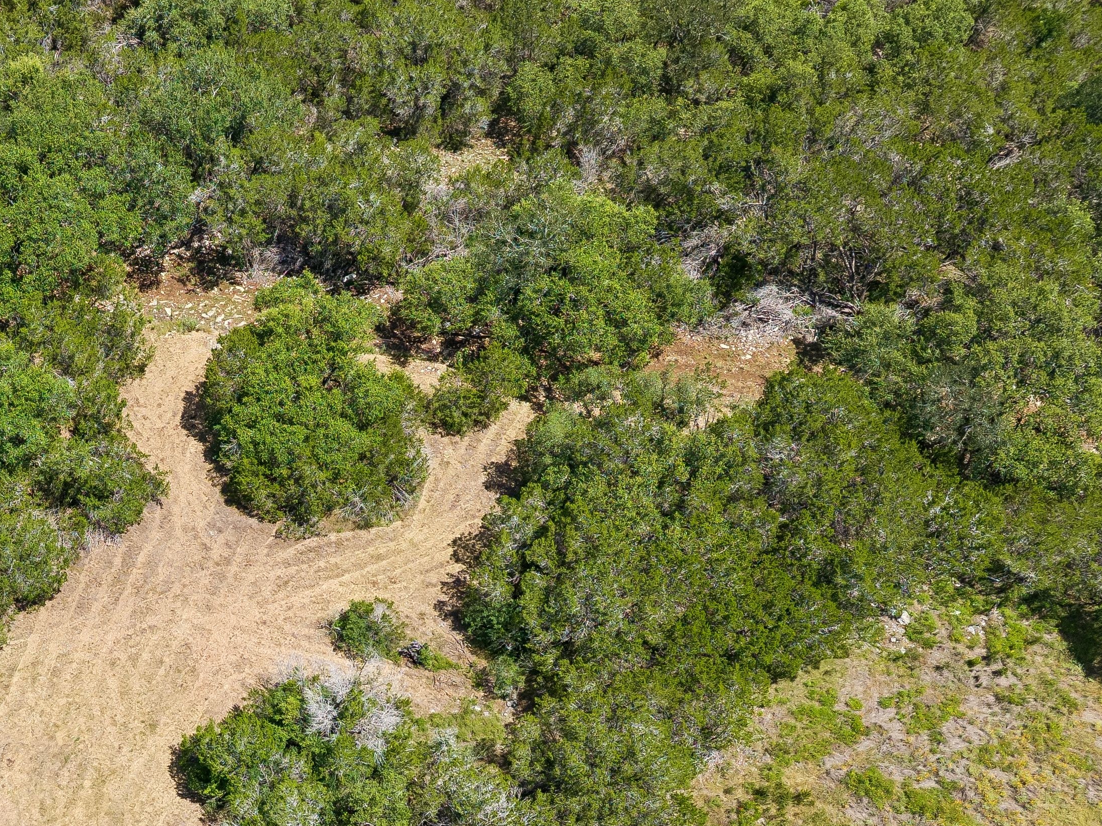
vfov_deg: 31.4
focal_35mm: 45
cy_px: 650
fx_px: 1432
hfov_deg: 39.7
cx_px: 160
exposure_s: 1/2000
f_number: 1.8
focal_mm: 8.7
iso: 100
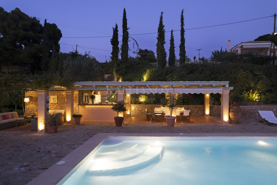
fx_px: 169
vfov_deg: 57.2
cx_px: 138
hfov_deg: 78.6
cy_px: 92
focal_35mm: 22
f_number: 2.8
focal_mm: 8.38
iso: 100
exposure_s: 1/5
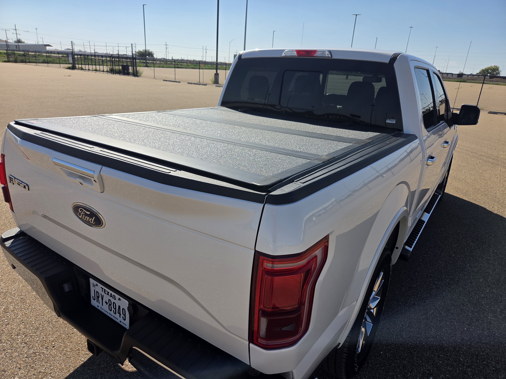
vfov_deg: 58.9
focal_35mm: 23
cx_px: 253
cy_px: 190
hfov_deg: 73.9
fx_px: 336
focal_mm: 5.4
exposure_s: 1/5595
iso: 80
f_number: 1.8
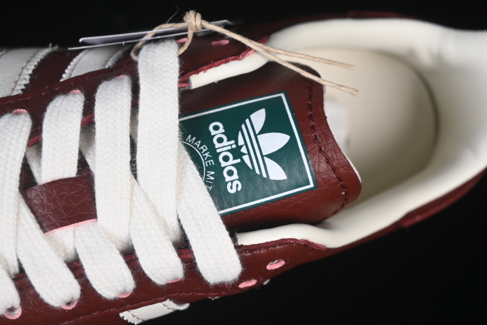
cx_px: 244
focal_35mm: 75
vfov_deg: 18.2
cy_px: 162
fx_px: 1014
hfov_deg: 27.0
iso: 160
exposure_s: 1/60
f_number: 7.1
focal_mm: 50
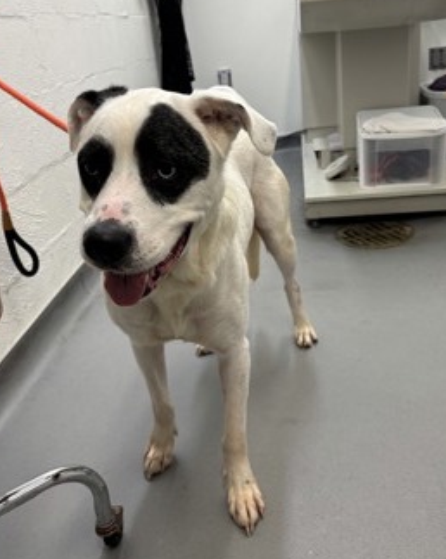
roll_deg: +3.5
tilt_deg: -19.0
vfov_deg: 54.1
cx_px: 229
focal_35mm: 33
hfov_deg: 44.5
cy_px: 241
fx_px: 545
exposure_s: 1/60
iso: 80
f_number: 1.6
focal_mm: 5.96
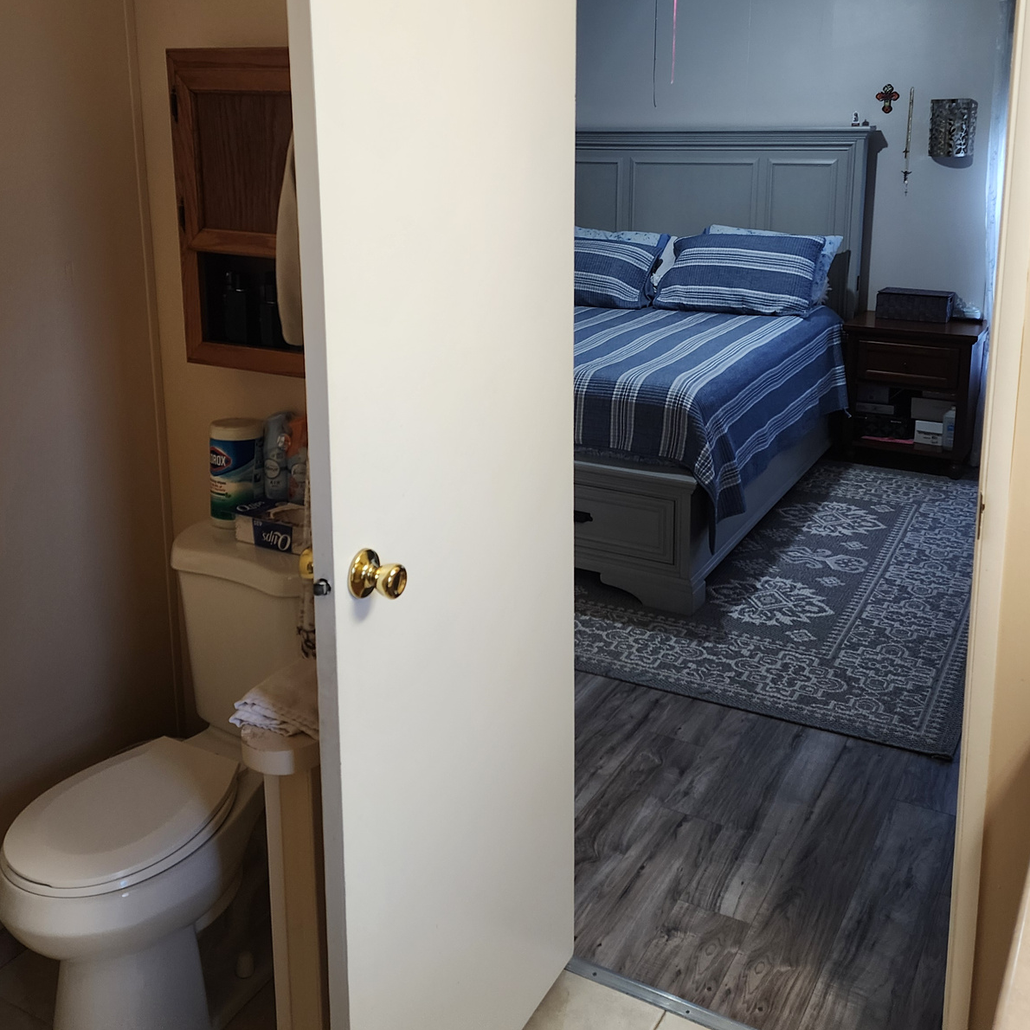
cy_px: 370
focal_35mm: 35
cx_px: 492
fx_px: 1178
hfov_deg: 47.2
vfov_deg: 46.7
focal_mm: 6.4
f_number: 1.8
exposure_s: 1/53
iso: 125
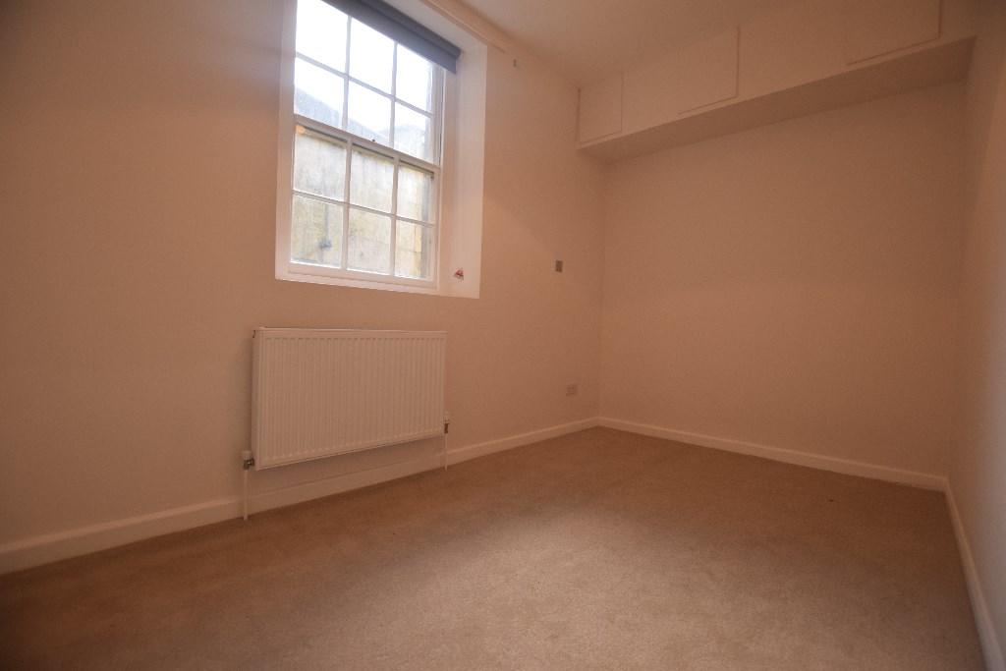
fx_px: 419
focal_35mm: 15
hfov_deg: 100.4
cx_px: 503
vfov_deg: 77.3
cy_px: 336
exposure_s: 1/160
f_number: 3.5
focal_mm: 10
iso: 800
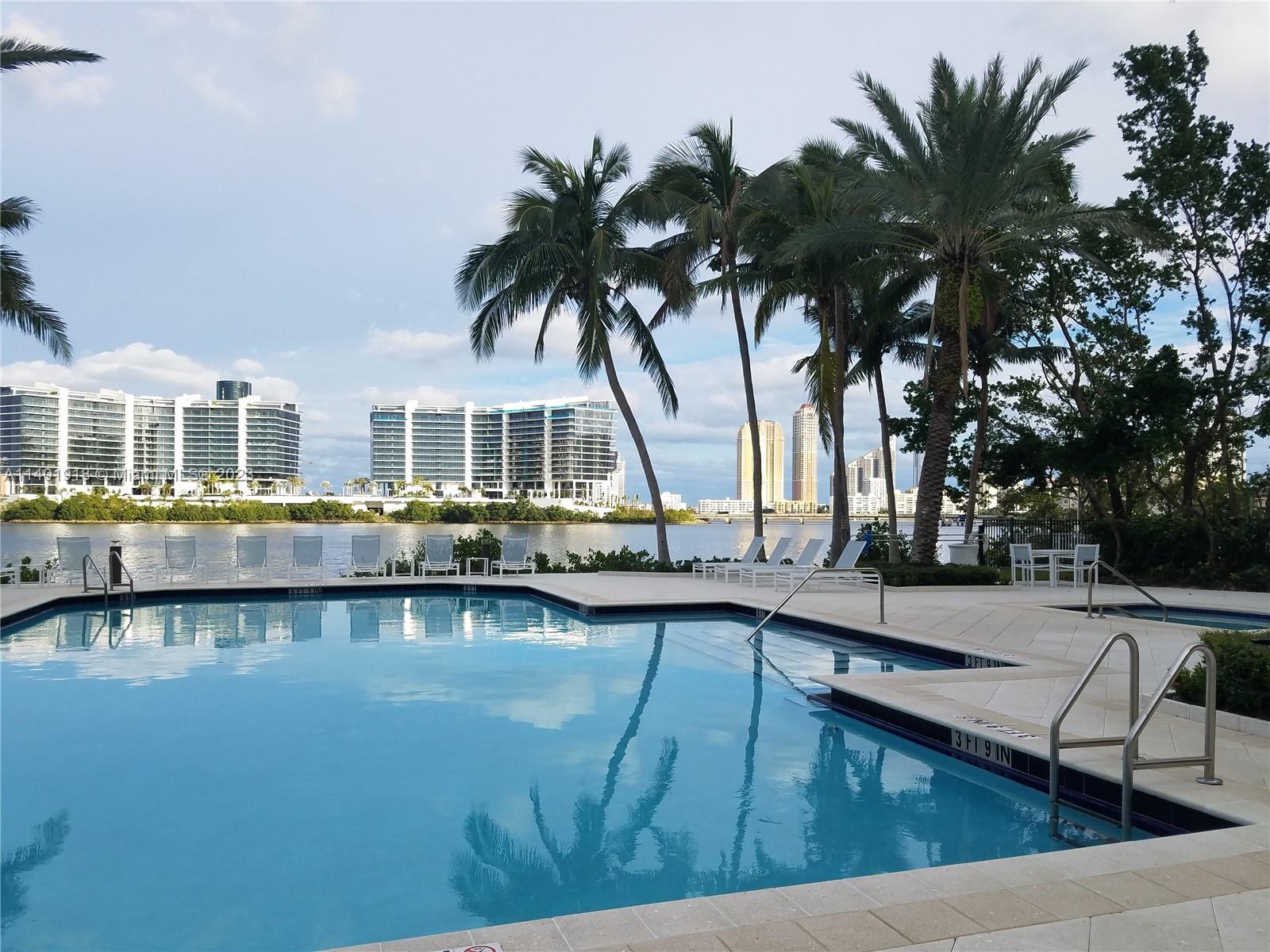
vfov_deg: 53.1
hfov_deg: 67.3
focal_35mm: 26
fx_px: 954
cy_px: 476
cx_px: 635
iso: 50
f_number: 1.7
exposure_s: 1/1476
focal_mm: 4.2
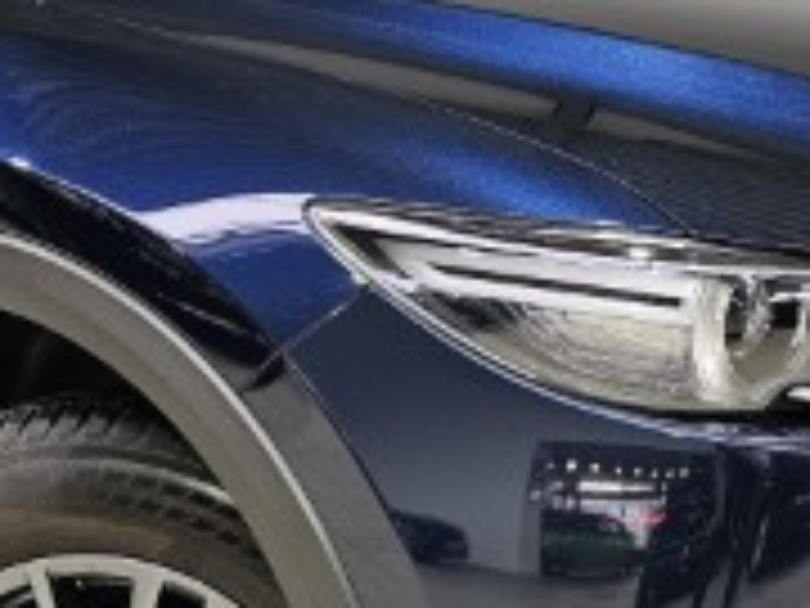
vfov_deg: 17.9
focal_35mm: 82
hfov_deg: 23.8
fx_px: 1919
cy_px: 432
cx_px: 320
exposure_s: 1/180
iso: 200
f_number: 1.7
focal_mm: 6.3
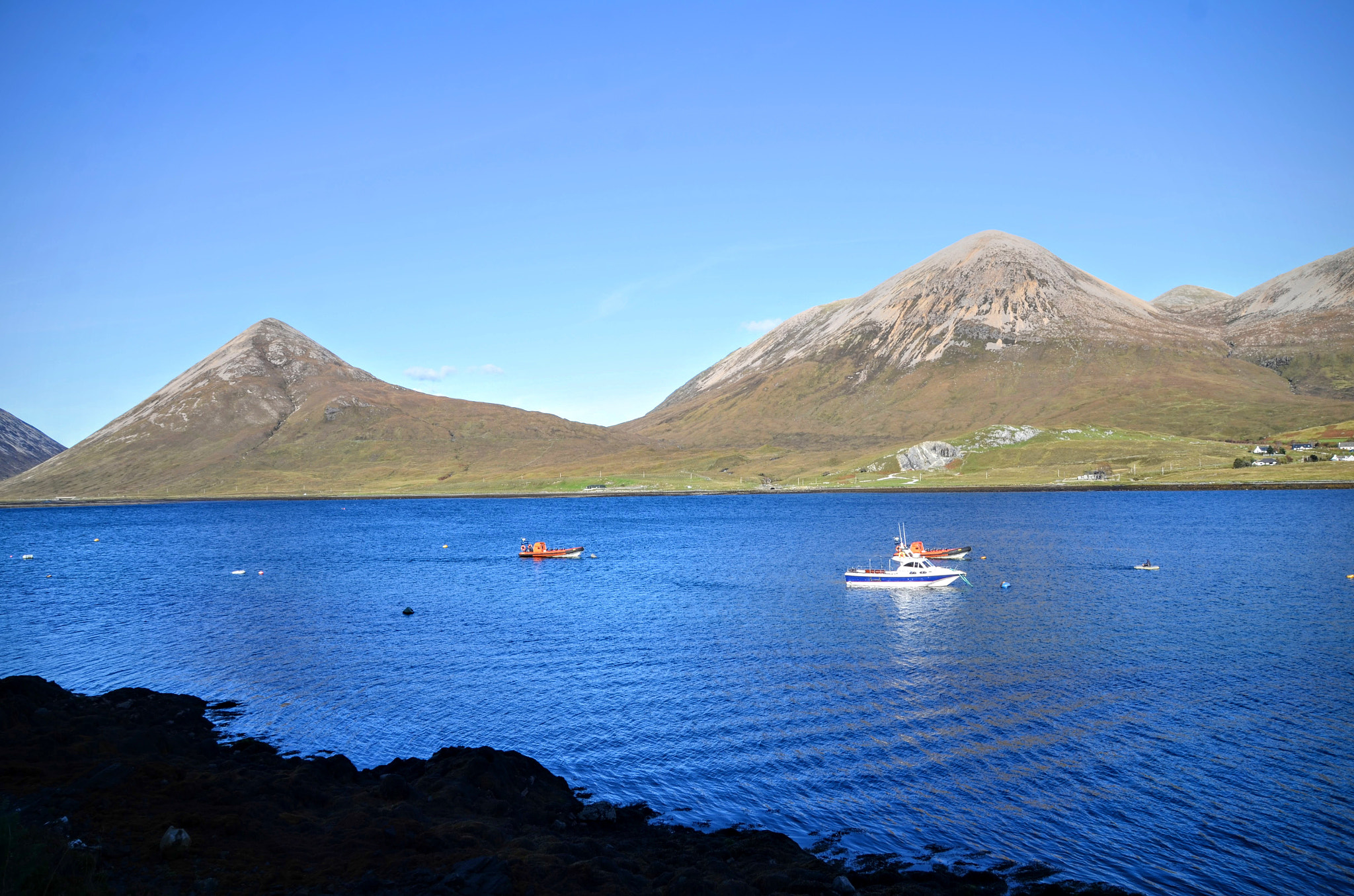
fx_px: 1013
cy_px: 448
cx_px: 677
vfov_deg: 47.7
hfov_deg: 67.5
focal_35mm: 27
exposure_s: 1/250
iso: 100
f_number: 8
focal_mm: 18
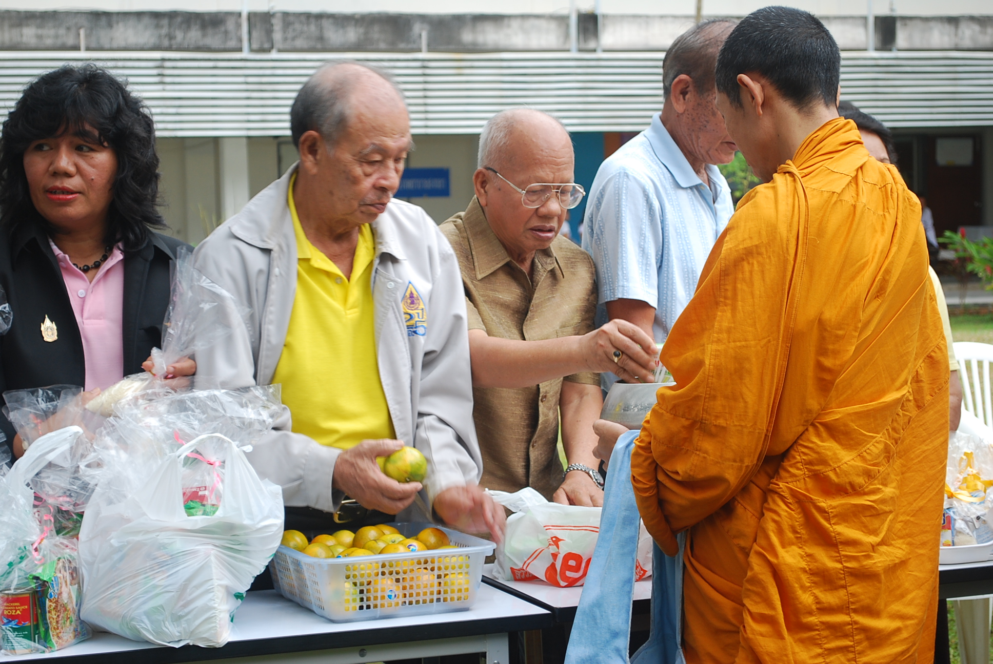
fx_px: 2071
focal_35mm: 75
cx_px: 496
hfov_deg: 27.0
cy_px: 332
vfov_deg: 18.2
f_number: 5.6
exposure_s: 1/40
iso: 200
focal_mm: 50
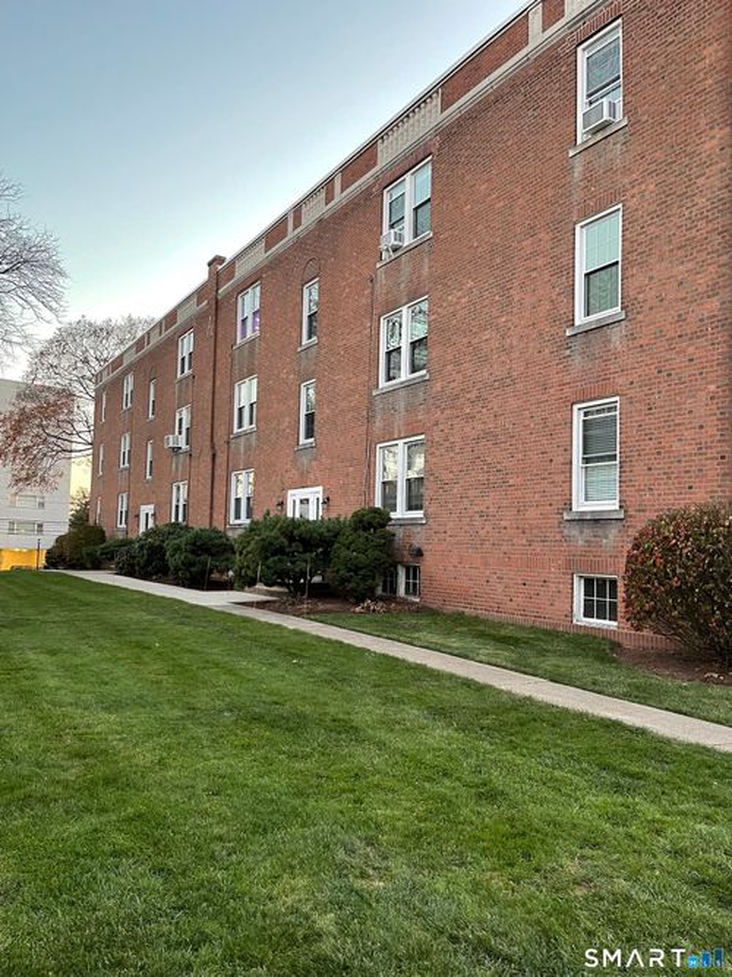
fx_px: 733
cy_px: 488
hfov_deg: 53.0
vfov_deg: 67.3
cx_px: 366
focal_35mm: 26
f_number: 1.6
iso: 250
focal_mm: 5.1
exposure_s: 1/60
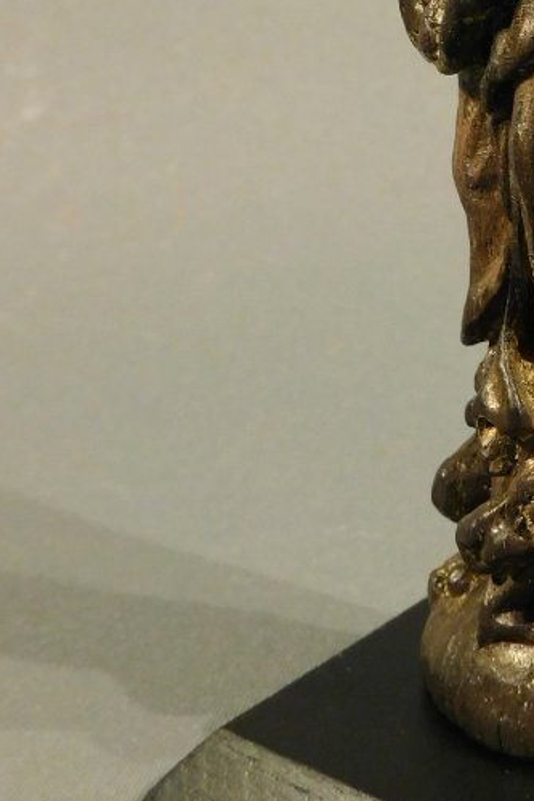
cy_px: 194
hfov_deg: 21.3
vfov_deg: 32.7
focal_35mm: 60
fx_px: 1334
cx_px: 617
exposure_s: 1/30
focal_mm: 4.3
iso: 320
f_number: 3.3
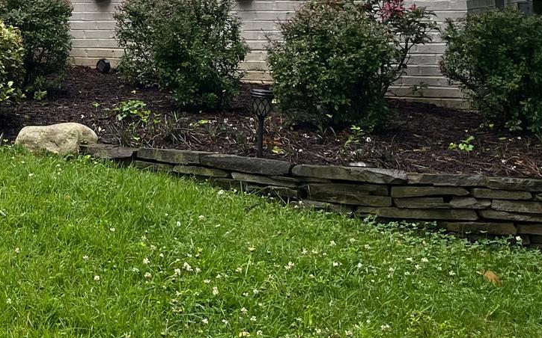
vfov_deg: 15.1
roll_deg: +1.5
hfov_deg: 22.7
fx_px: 1152
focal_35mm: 78
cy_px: -215
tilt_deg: +8.9
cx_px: -217
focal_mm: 5.1
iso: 50
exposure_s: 1/437
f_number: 1.6
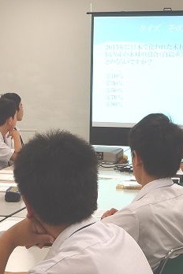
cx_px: 49
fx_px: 686
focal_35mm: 90
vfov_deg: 22.6
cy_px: 135
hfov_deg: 15.1
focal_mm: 9.87
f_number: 4.5
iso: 400
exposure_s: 1/60
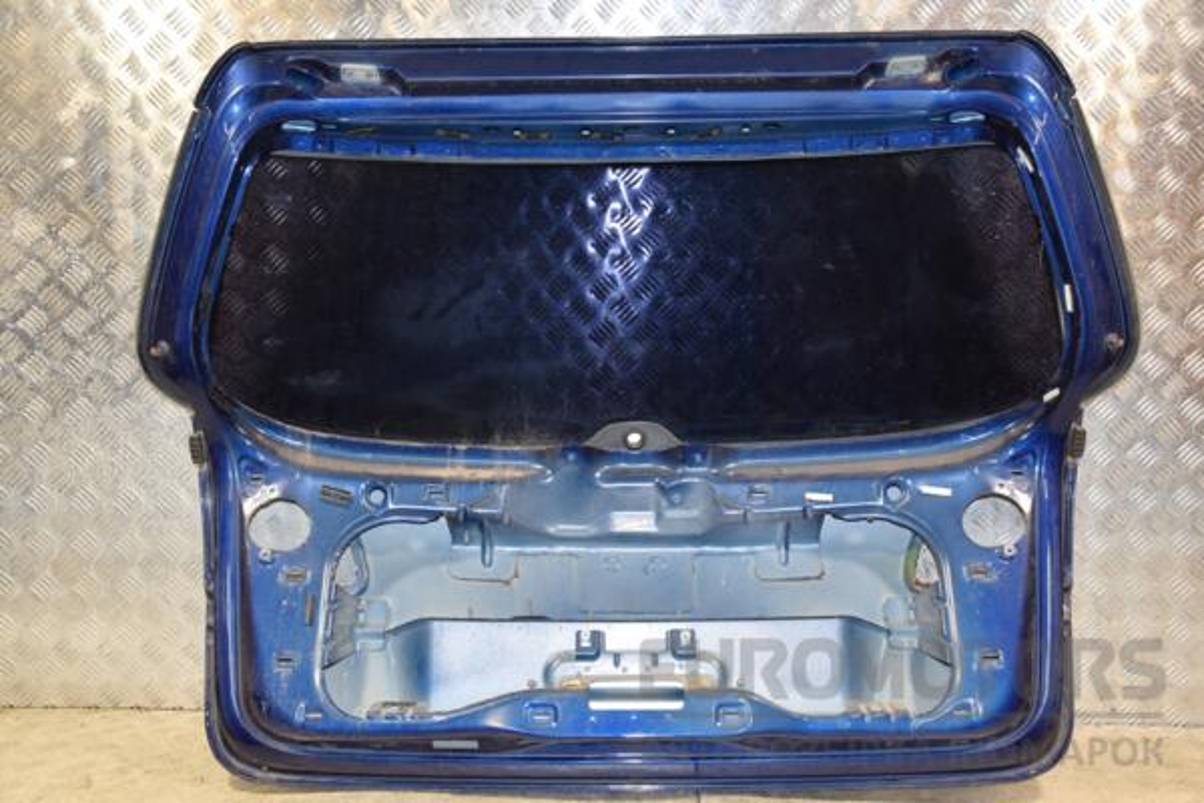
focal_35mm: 38
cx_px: 602
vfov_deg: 35.5
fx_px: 1254
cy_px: 402
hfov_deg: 51.3
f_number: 5
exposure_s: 1/160
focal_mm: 25
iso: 800
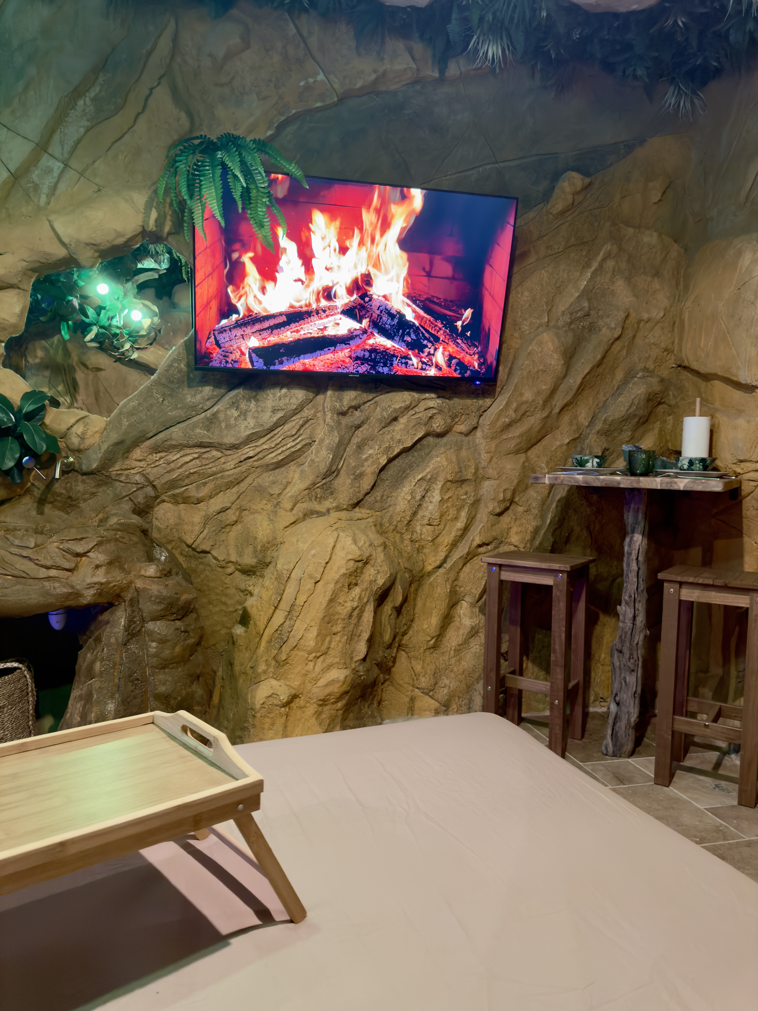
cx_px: 379
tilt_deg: -3.4
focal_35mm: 24
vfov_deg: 71.6
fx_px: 701
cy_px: 506
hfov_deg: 56.8
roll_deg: -1.7
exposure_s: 1/25
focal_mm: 6.76
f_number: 1.78
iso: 500
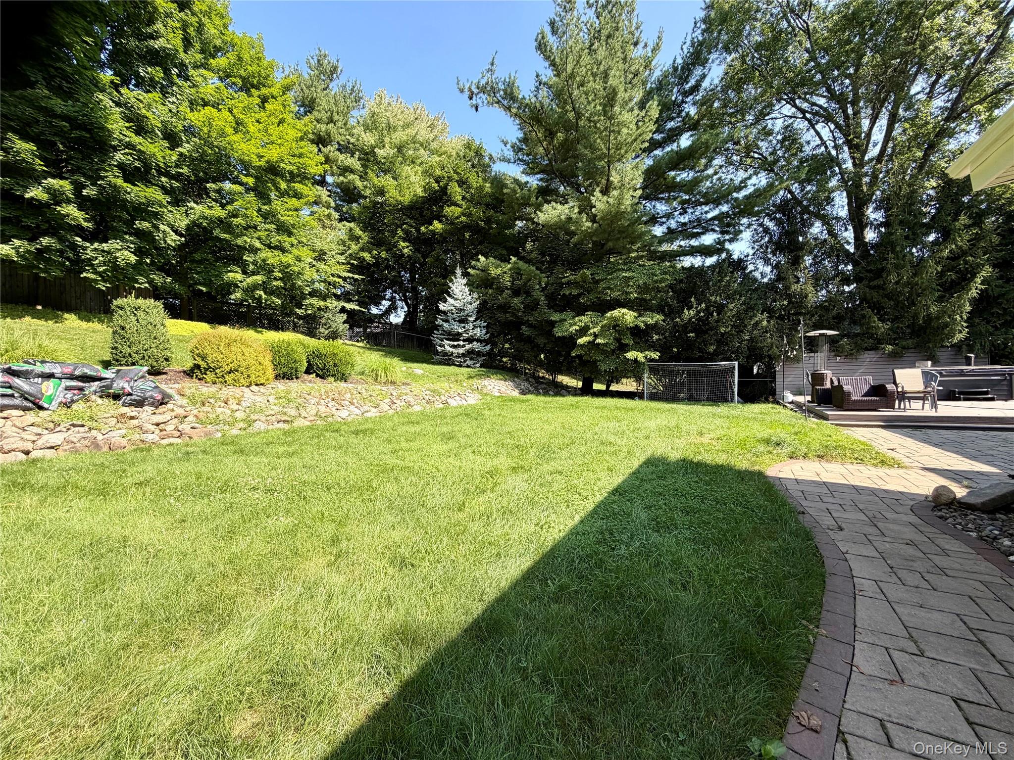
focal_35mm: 14
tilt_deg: -0.8
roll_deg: +2.0
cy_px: 380
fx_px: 410
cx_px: 507
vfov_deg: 85.7
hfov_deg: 102.1
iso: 50
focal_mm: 2.22
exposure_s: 1/502
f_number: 2.2
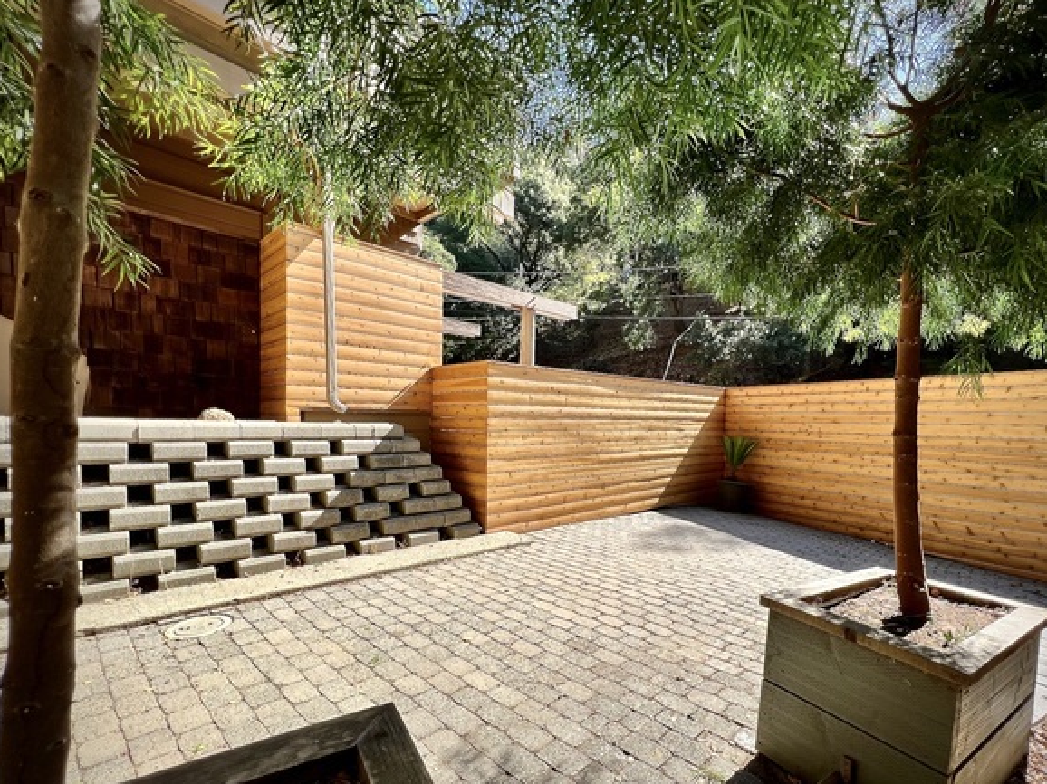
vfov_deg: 81.4
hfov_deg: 97.9
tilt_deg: -3.1
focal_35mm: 15
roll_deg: -0.5
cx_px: 570
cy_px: 436
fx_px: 454
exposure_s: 1/451
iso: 32
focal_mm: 1.57
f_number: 1.8
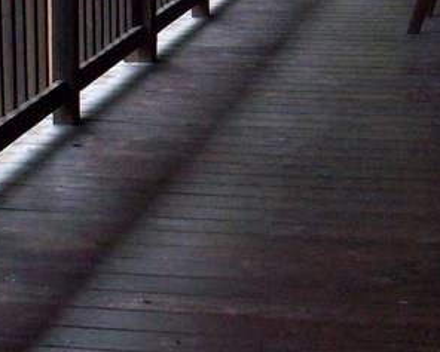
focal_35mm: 125
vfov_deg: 11.9
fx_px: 1628
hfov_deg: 15.4
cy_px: -147
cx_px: 265
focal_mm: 6.2
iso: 160
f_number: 2.8
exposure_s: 1/64.6
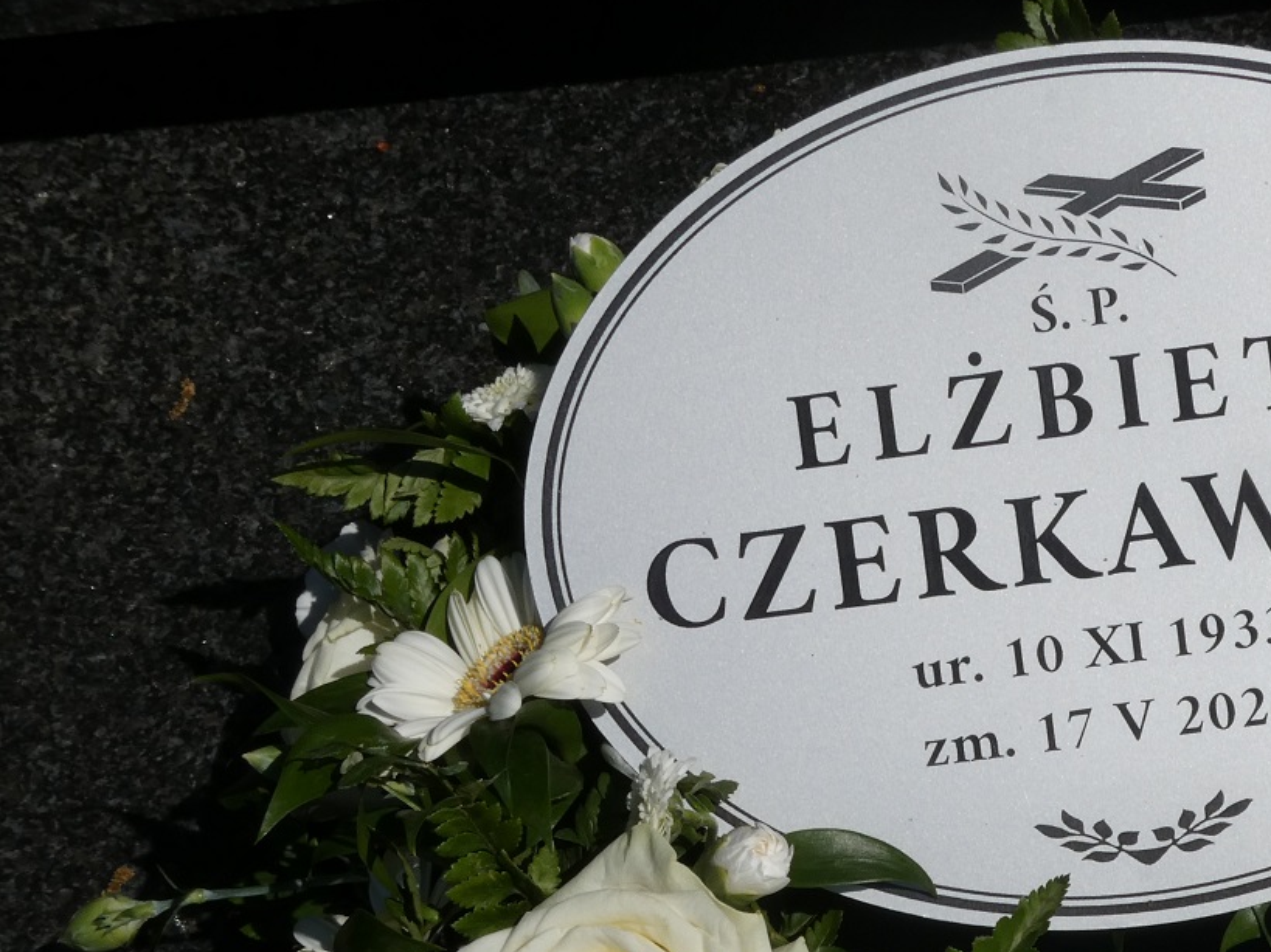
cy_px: 761
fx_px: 4662
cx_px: 1068
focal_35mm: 127
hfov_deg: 15.4
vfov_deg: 11.6
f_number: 7.1
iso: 80
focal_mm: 11.7
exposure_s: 1/800
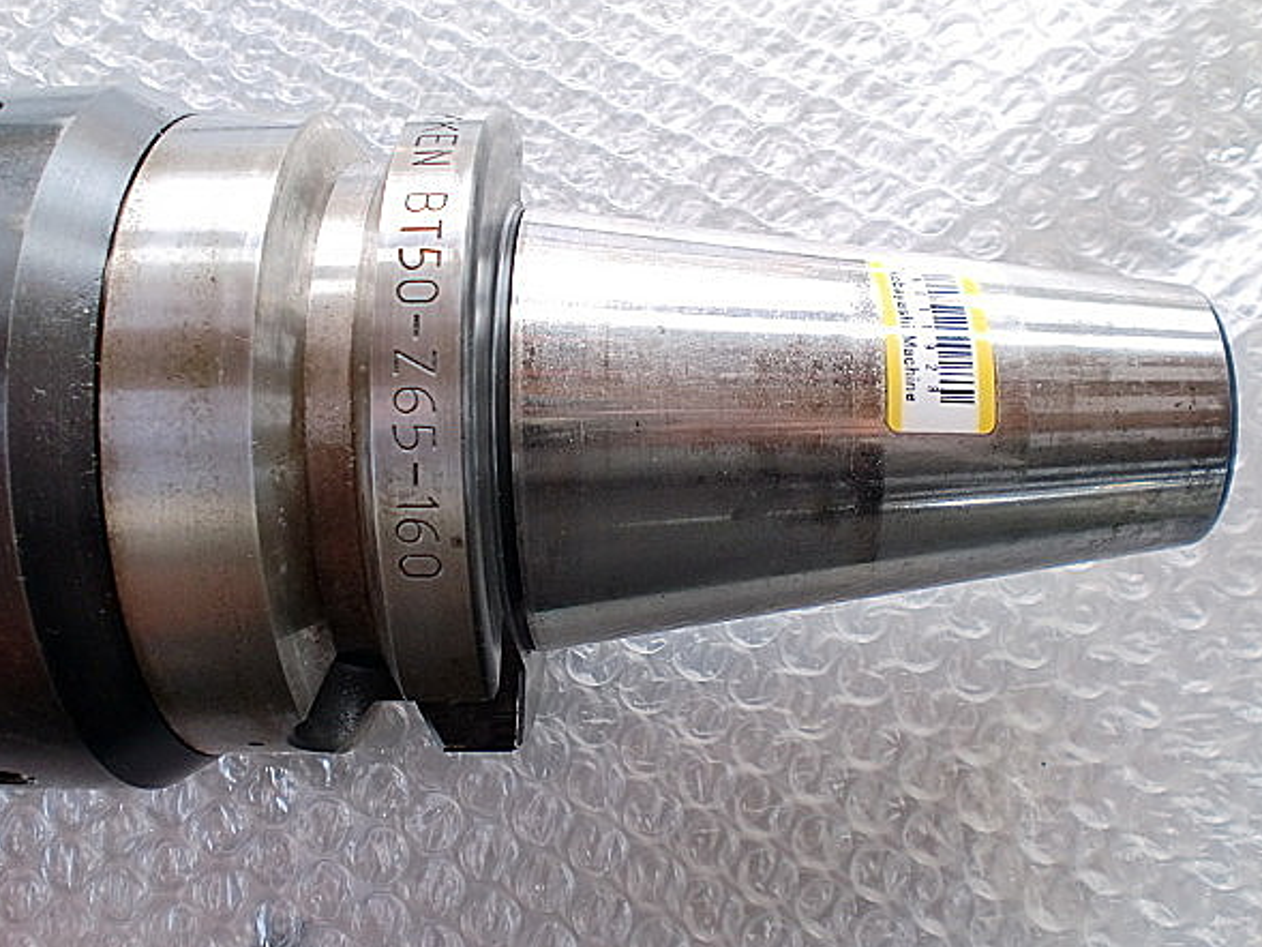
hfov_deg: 49.0
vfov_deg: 37.7
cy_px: 471
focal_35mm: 38
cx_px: 630
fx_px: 1386
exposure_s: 1/60
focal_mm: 6.3
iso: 64
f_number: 3.1
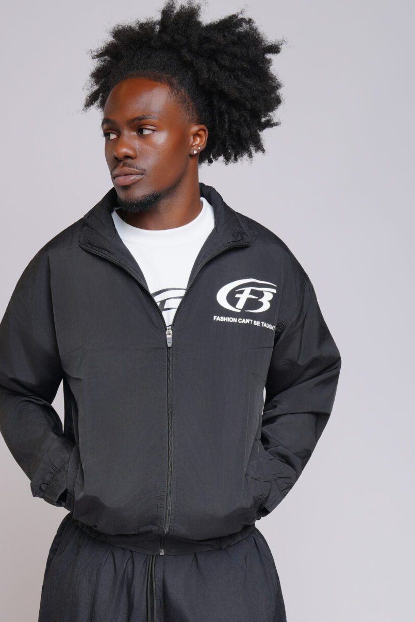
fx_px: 1210
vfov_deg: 28.3
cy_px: 481
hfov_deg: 19.4
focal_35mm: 70
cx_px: 166
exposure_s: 1/125
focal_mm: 33
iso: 125
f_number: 5.6
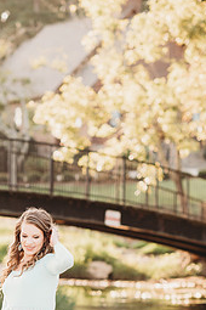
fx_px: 1287
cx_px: 44
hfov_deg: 9.1
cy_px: 260
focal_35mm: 150
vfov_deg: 13.6
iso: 160
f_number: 2.5
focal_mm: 85
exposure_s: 1/320
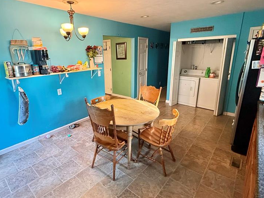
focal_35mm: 20
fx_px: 153
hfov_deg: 81.4
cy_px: 92
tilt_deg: -13.7
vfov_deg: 65.9
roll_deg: +1.0
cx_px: 116
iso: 500
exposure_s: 1/60
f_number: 2.2
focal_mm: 2.22
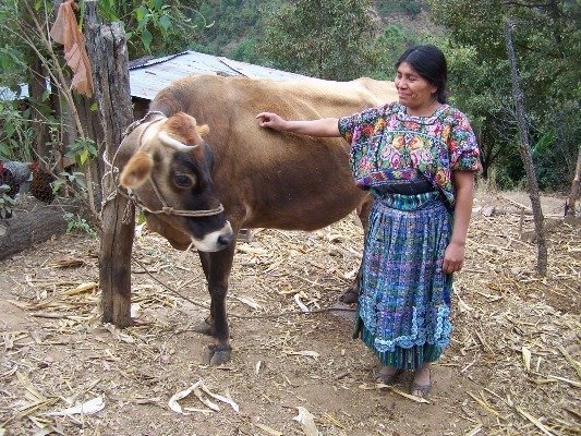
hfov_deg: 49.0
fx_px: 638
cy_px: 218
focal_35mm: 38
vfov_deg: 37.7
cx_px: 290
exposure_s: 1/200
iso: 80
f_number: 2.8
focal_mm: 6.3
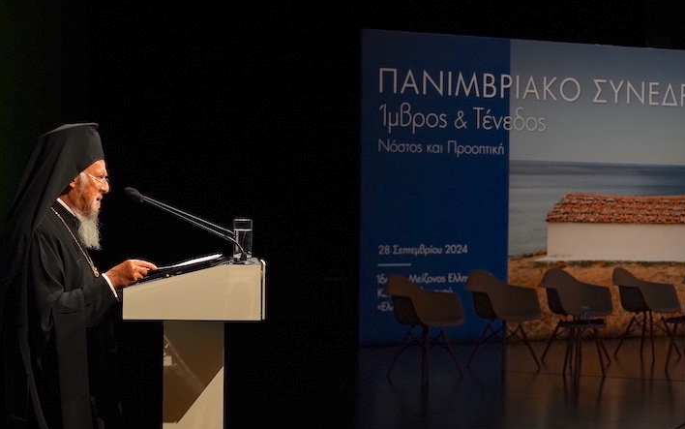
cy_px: 298
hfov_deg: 24.6
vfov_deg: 15.5
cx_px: 432
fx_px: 1569
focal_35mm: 84
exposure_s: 1/400
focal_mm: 57
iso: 3200
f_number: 4
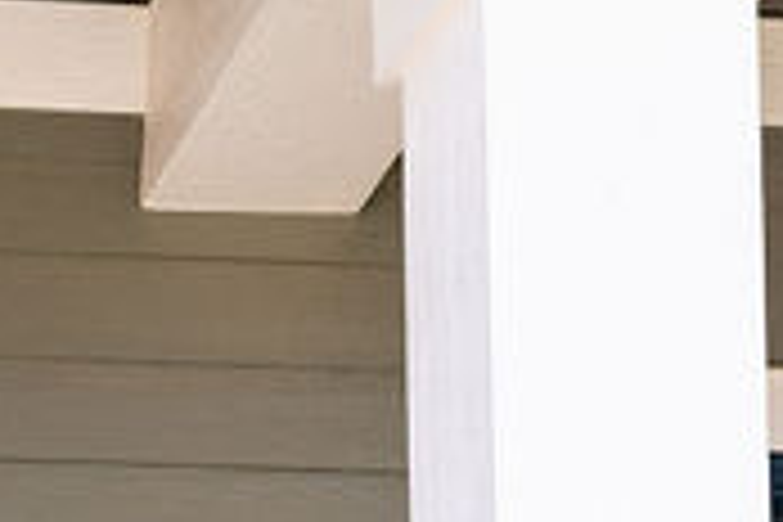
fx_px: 4763
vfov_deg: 6.0
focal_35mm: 219
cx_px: -315
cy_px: 1320
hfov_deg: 9.2
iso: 125
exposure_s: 1/250
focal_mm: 35
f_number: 4.5
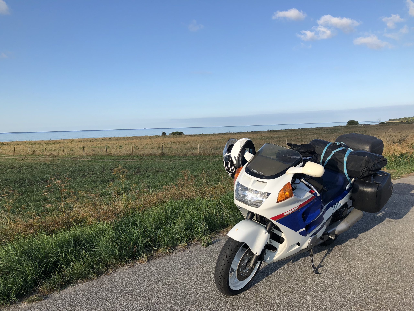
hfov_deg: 63.4
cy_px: 156
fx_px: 335
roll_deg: +1.5
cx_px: 207
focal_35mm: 28
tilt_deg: -5.1
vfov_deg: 49.7
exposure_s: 1/1845
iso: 20
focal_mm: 4
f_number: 1.8
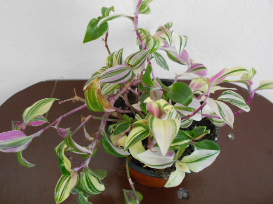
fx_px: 229
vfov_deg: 48.2
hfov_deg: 61.7
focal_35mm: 29
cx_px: 136
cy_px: 102
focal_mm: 5.3
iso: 400
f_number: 3.4
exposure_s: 1/30
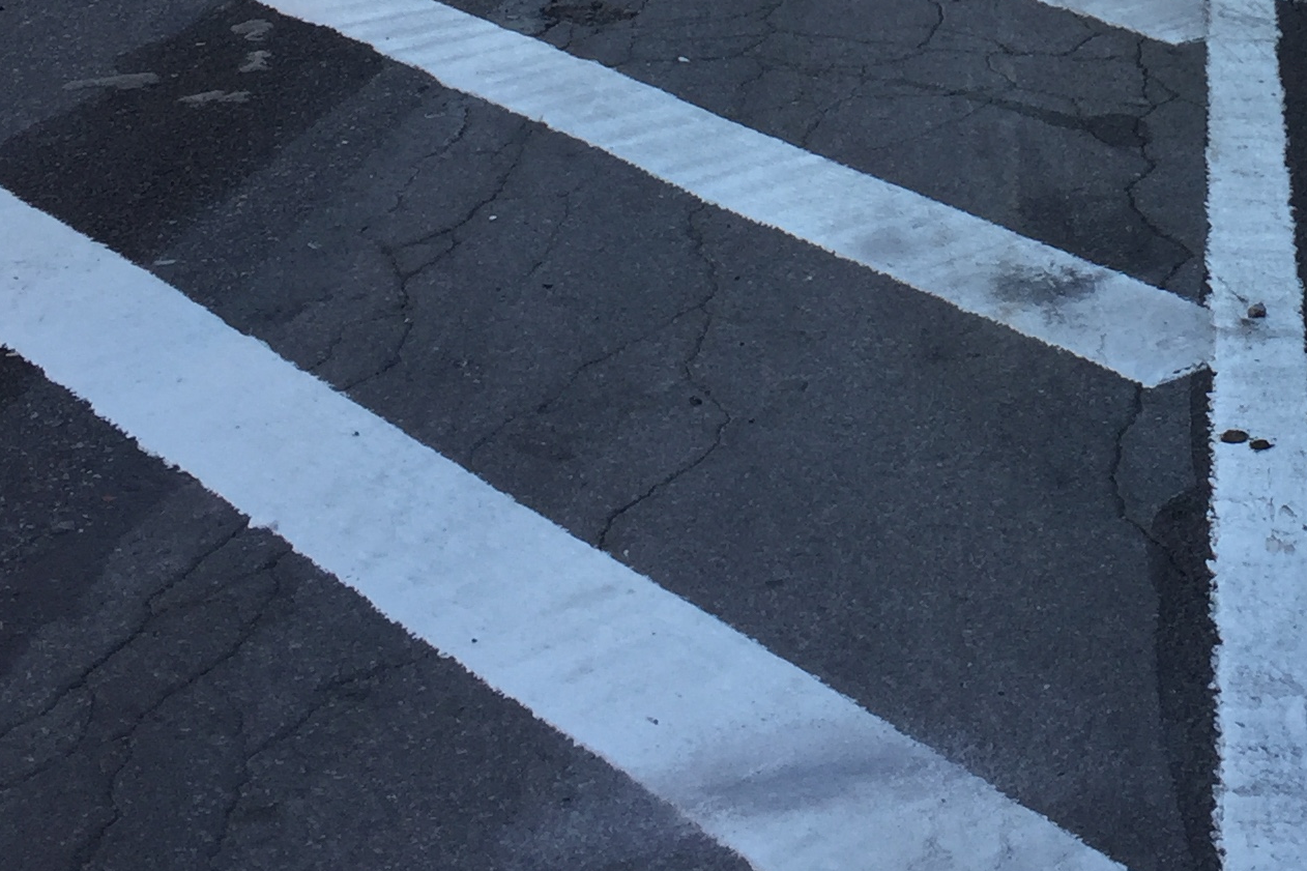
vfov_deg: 16.6
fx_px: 2831
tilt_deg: -11.1
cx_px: 1137
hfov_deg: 25.3
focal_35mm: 78
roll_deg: -0.1
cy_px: -220
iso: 32
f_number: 2.2
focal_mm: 4.15
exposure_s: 1/412
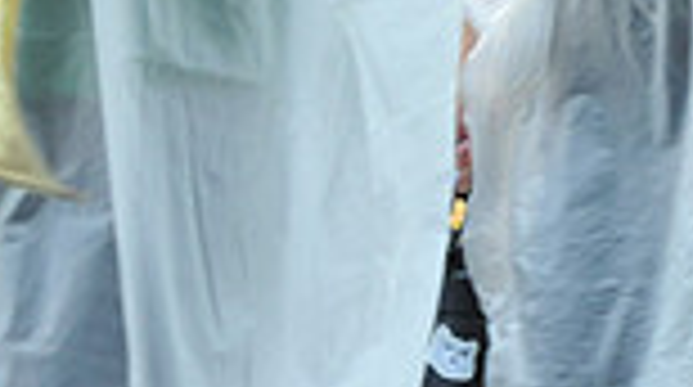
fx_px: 5797
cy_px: -400
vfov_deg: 3.8
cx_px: 1202
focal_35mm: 316
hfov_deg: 6.7
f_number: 9
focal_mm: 80
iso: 2500
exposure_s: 1/80
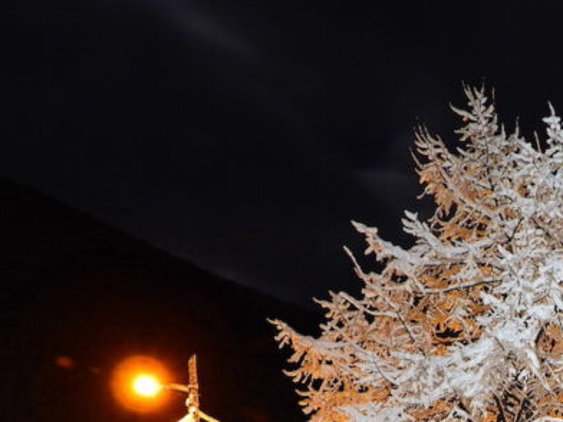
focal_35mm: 68
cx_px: 556
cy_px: 492
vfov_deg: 20.4
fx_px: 1106
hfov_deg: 27.1
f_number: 2.8
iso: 100
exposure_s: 8
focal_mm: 4.7
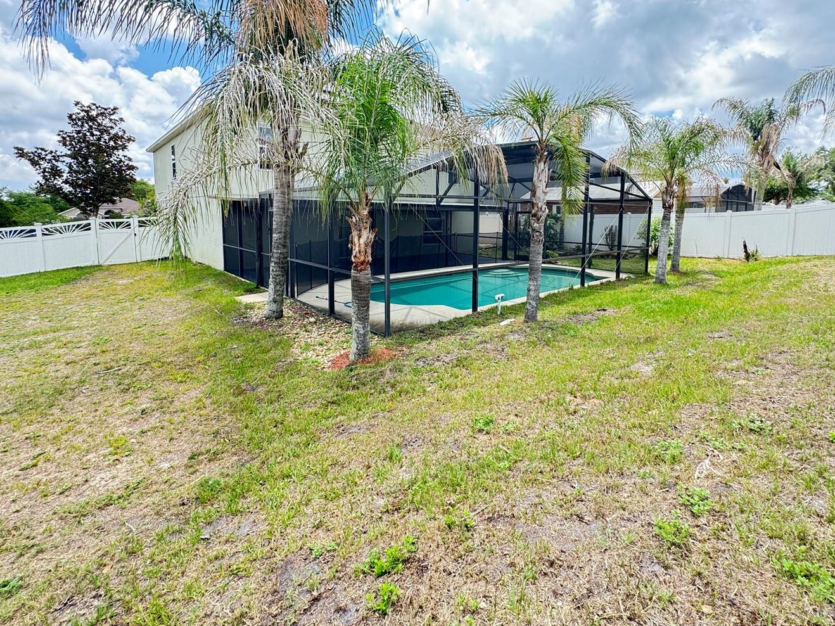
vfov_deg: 74.0
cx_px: 431
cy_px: 253
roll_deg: -1.0
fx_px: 410
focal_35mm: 17
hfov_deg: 91.0
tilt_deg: -6.3
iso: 40
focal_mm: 2.22
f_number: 2.2
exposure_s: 1/197
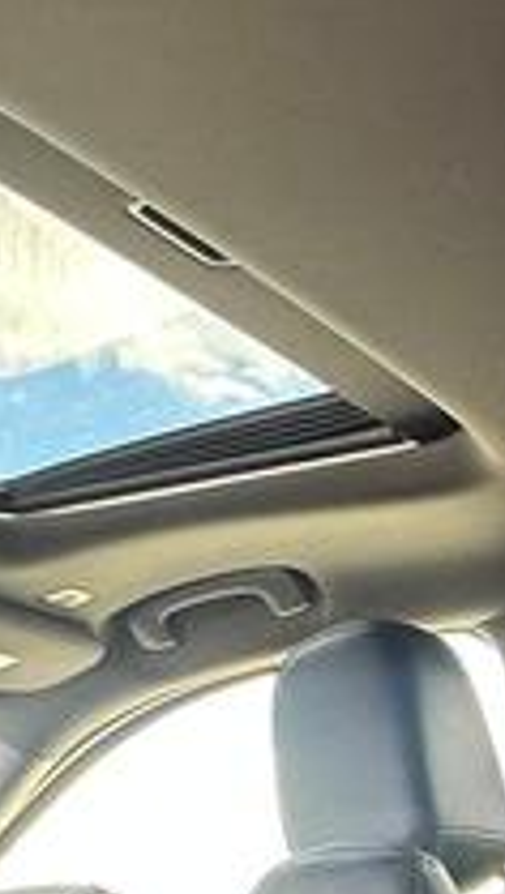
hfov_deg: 15.2
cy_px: 1292
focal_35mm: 70
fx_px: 1662
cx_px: 882
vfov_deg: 24.4
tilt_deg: -11.3
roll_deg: +2.4
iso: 100
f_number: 2.2
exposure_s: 1/99
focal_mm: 2.22
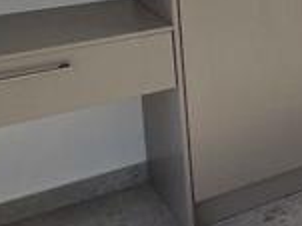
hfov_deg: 18.1
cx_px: 618
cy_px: -56
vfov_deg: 19.8
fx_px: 601
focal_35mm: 69
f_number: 2.2
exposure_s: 1/2000
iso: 100
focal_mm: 2.2
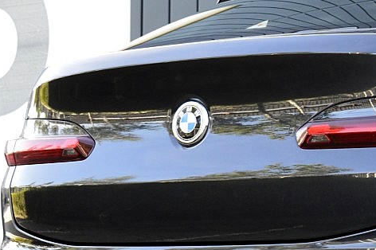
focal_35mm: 165
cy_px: 175
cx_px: 510
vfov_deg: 8.3
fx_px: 1722
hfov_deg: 12.0
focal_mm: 32
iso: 400
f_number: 8
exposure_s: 1/80
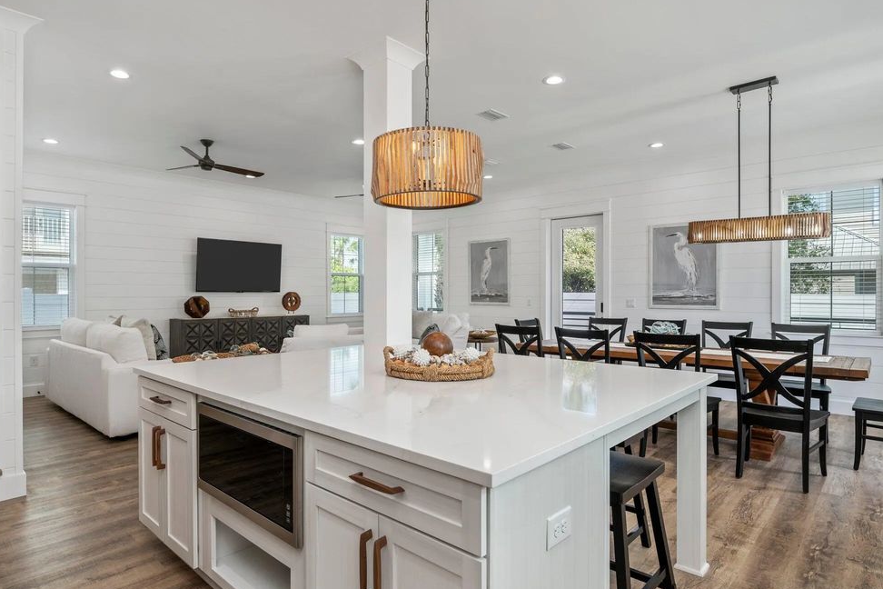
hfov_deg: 84.0
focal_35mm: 20
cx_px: 427
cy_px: 299
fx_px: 491
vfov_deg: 61.9
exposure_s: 1/50
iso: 250
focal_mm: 19
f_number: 8
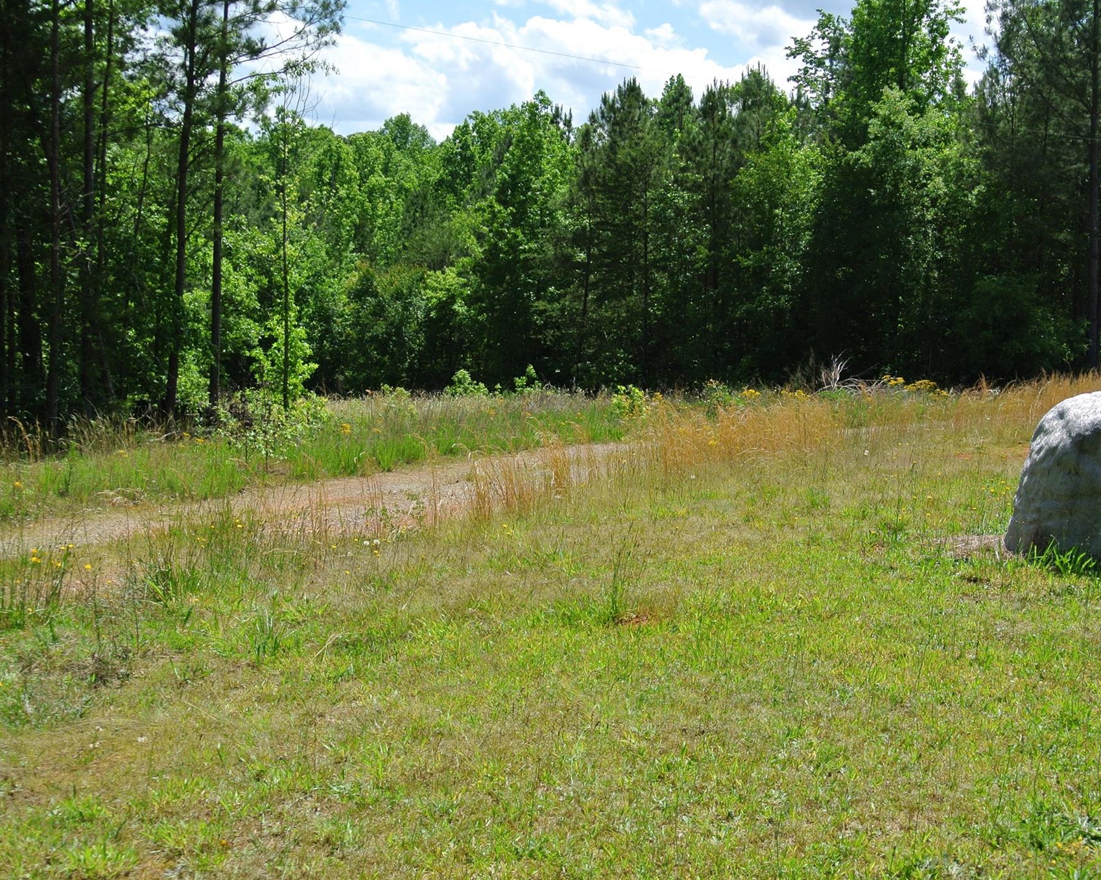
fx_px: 1662
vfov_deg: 29.7
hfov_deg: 36.6
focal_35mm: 51
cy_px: 439
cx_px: 639
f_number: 4.5
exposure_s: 1/640
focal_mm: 16.9
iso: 100
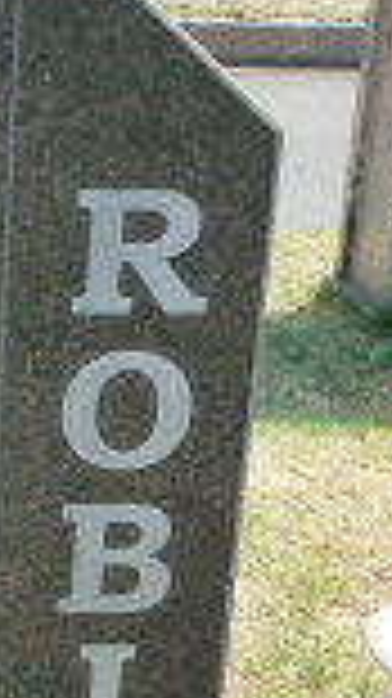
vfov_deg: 19.1
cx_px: -266
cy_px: 734
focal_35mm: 108
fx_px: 1999
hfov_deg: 10.6
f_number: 4
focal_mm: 4.3
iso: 160
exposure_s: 1/320
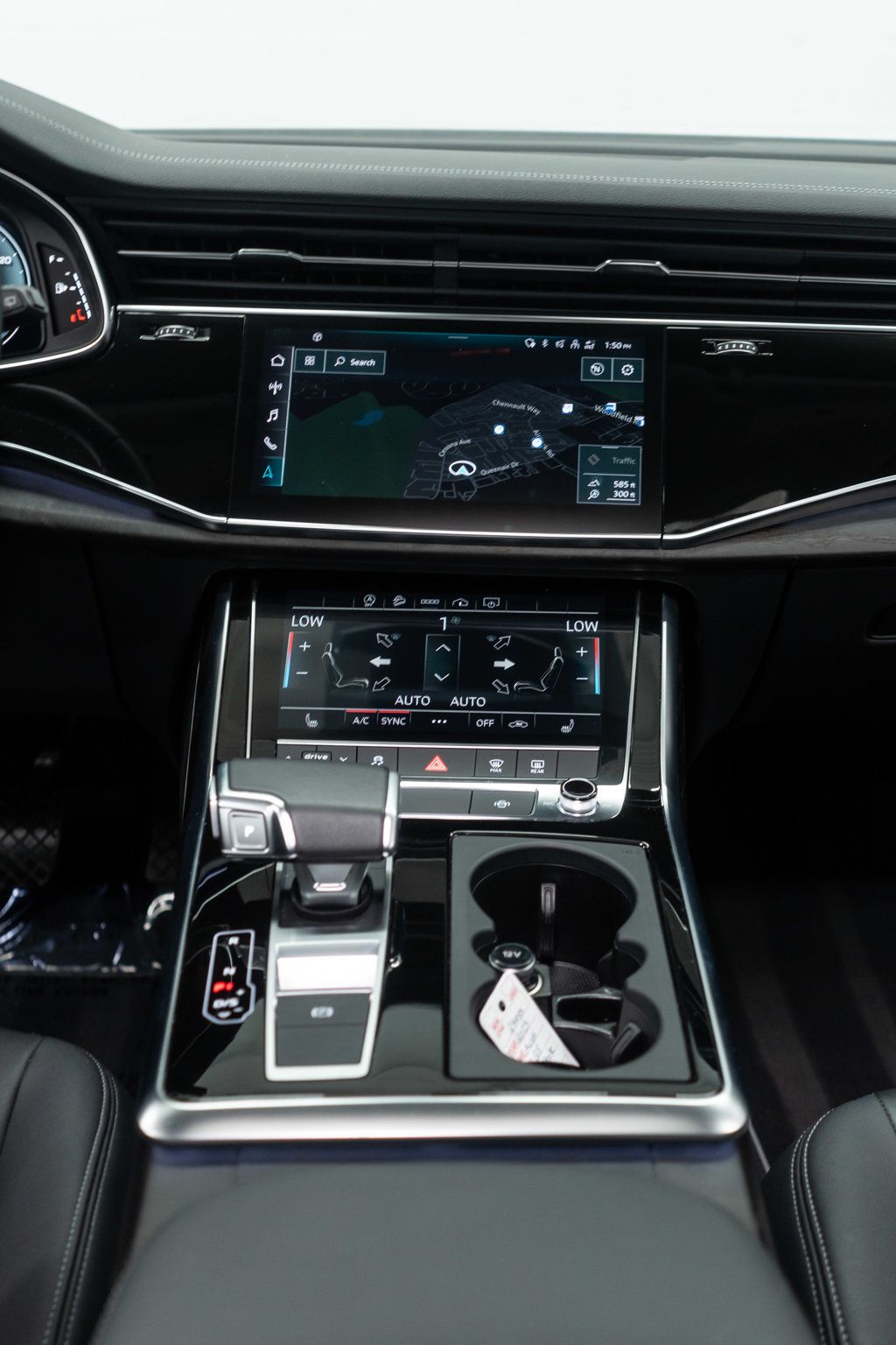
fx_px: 1568
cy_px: 672
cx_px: 448
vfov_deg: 46.4
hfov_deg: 31.9
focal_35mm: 42
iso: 640
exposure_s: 1/50
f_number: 3.2
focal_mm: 28
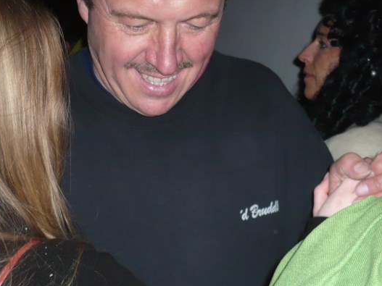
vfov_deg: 21.5
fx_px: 750
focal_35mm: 68
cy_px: 195
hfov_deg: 28.6
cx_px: 199
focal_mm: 5.8
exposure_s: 1/30
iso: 100
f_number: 2.8
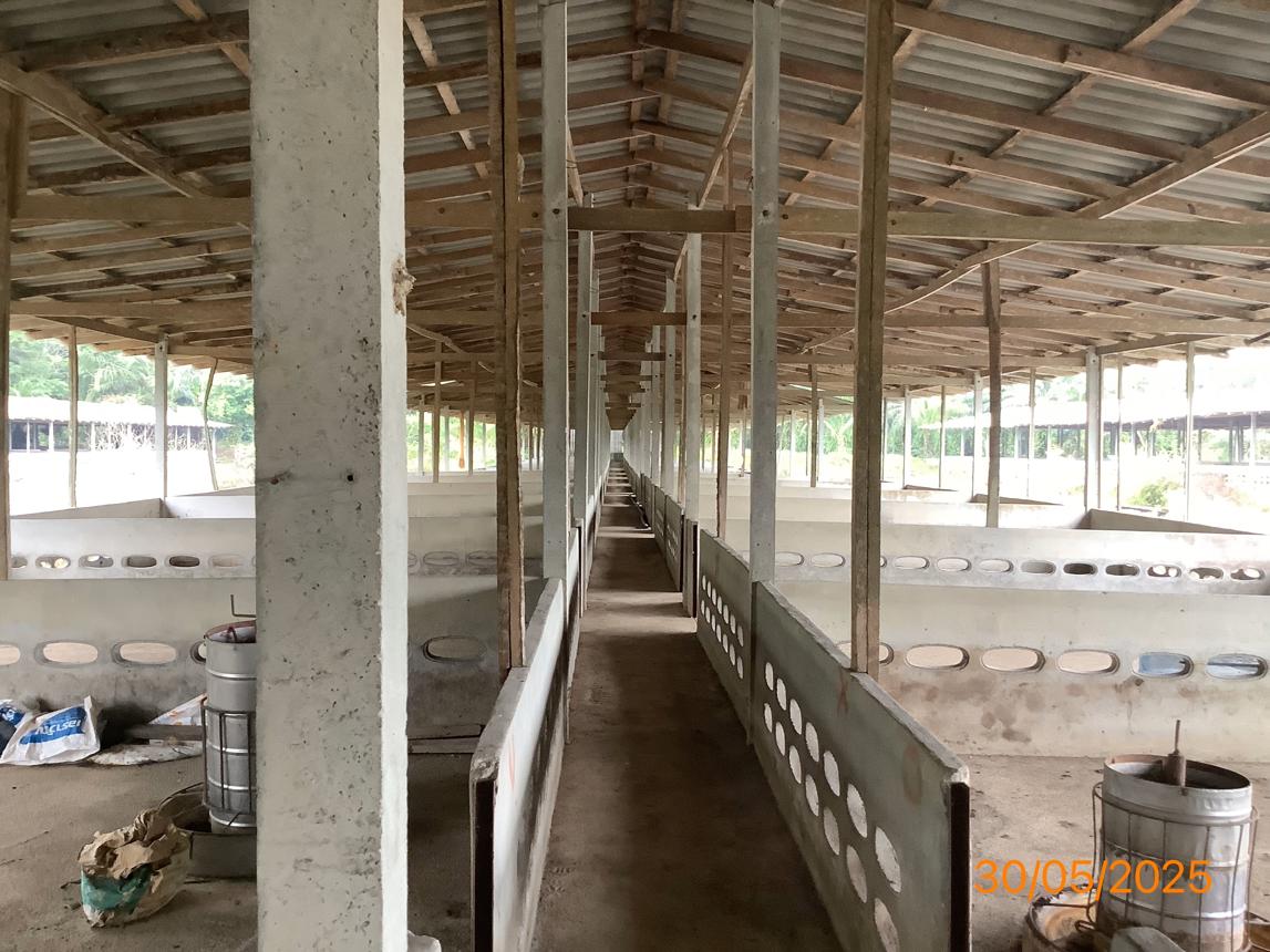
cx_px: 635
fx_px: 1137
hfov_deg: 58.4
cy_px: 476
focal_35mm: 31
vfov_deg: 45.4
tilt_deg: -1.9
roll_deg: -0.9
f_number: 2.4
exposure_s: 1/50
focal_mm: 3.3
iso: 200
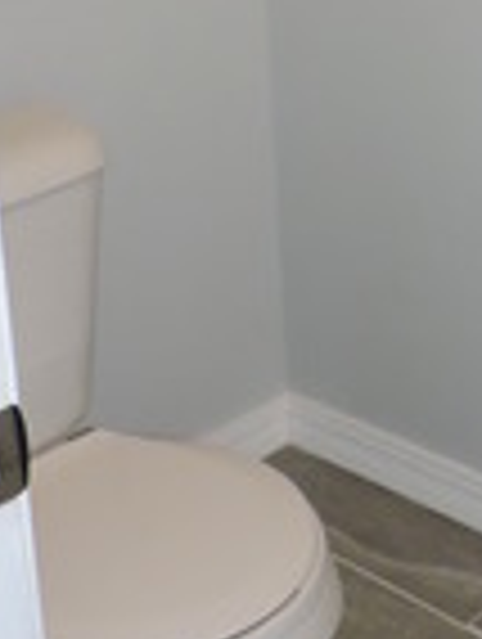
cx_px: 626
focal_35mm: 81
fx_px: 1499
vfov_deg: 23.0
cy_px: -18
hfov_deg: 17.2
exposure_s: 1/320
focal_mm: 4.3
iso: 800
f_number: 3
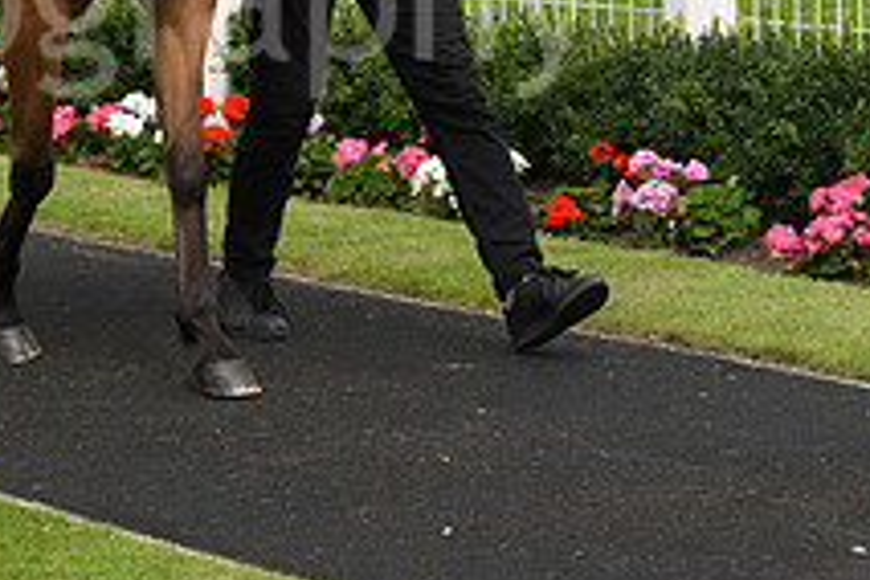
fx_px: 4615
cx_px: 78
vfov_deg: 7.1
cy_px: -198
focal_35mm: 191
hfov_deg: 10.7
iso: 400
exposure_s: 1/2500
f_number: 5
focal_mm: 70
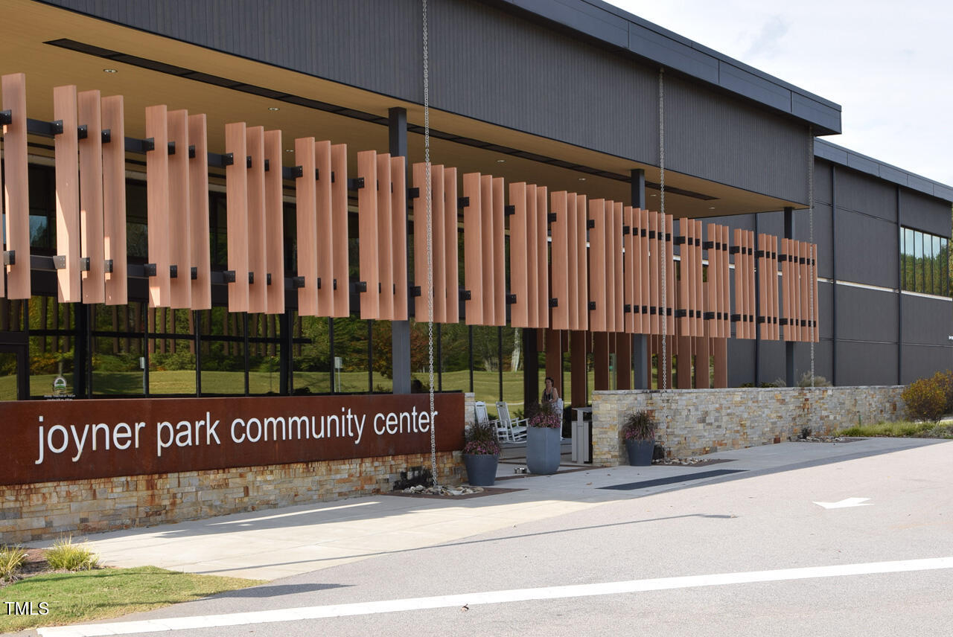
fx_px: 1232
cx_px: 476
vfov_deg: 29.0
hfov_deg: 42.3
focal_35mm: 46
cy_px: 318
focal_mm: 31
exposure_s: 1/125
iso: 100
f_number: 8
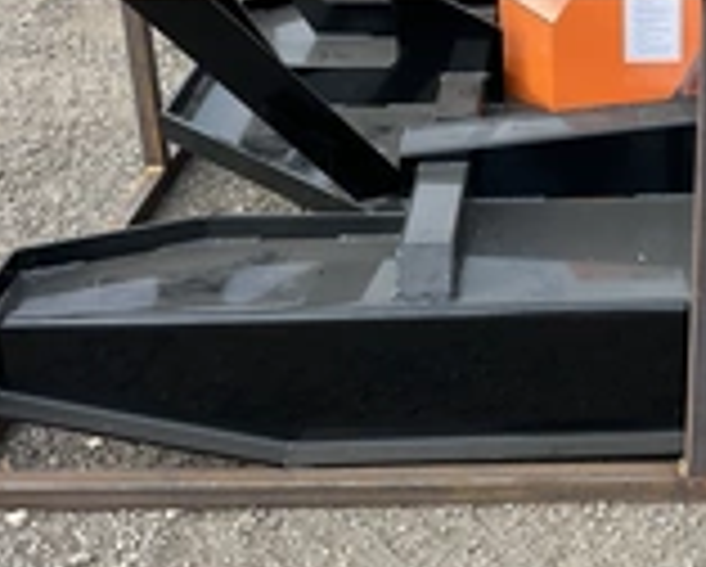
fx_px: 1506
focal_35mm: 72
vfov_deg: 21.0
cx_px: 684
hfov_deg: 25.3
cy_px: 86
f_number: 1.8
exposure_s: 1/351
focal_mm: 3
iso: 25
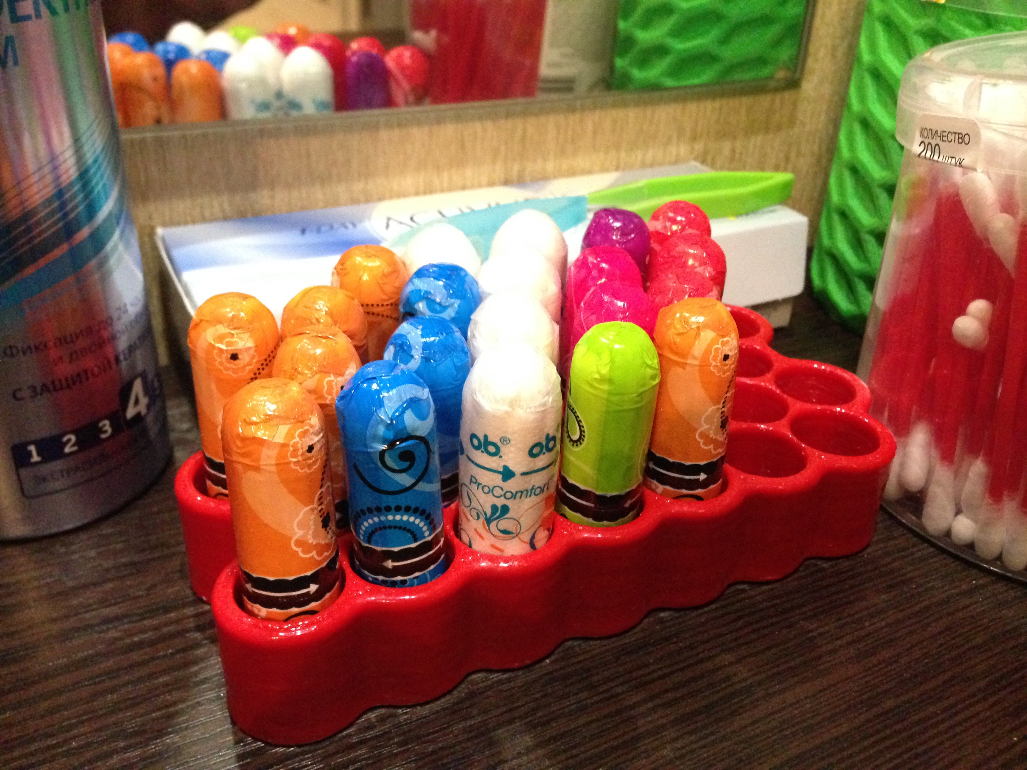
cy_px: 385
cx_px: 514
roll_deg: -2.5
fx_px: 979
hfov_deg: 55.4
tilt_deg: -30.0
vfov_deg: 42.9
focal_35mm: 33
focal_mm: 4.12
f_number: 2.4
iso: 800
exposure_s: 1/17
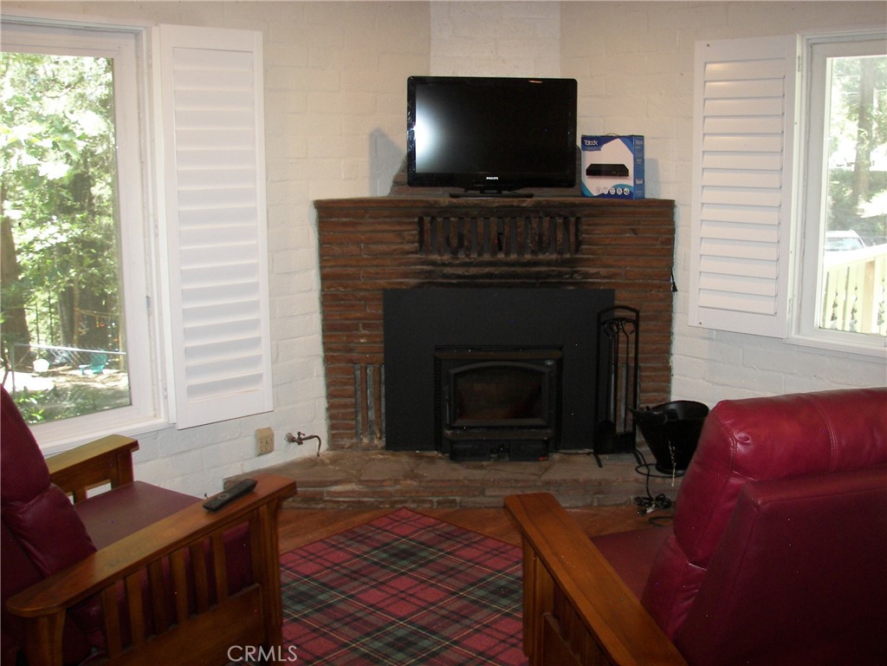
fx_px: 922
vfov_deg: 39.7
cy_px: 333
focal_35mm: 36
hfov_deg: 51.4
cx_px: 444
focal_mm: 6
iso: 100
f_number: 2.8
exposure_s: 1/30
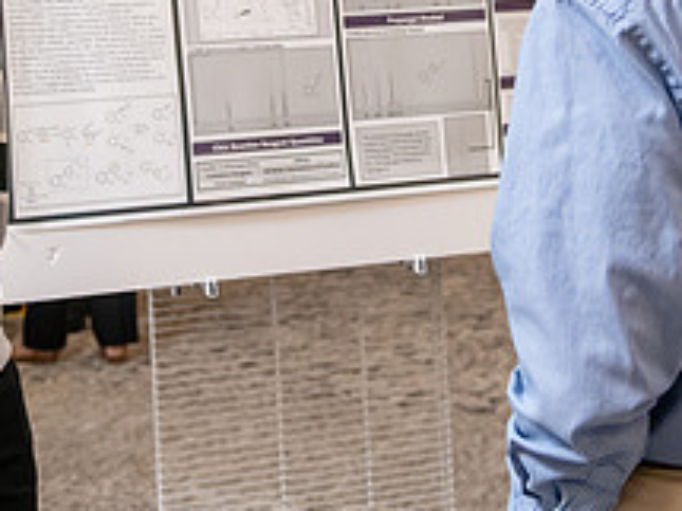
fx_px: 1792
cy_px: -81
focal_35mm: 91
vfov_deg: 15.7
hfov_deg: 21.5
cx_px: 251
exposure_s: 1/160
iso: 1600
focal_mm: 35
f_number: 3.5
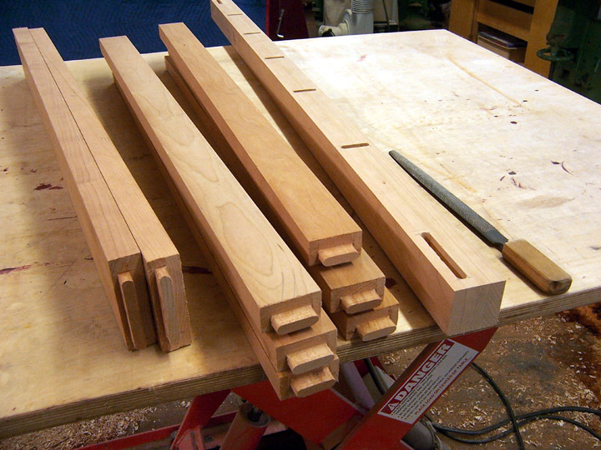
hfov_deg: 55.4
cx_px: 300
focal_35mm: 33
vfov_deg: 42.9
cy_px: 225
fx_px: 573
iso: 140
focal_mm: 5.5
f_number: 3.4
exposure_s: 1/20
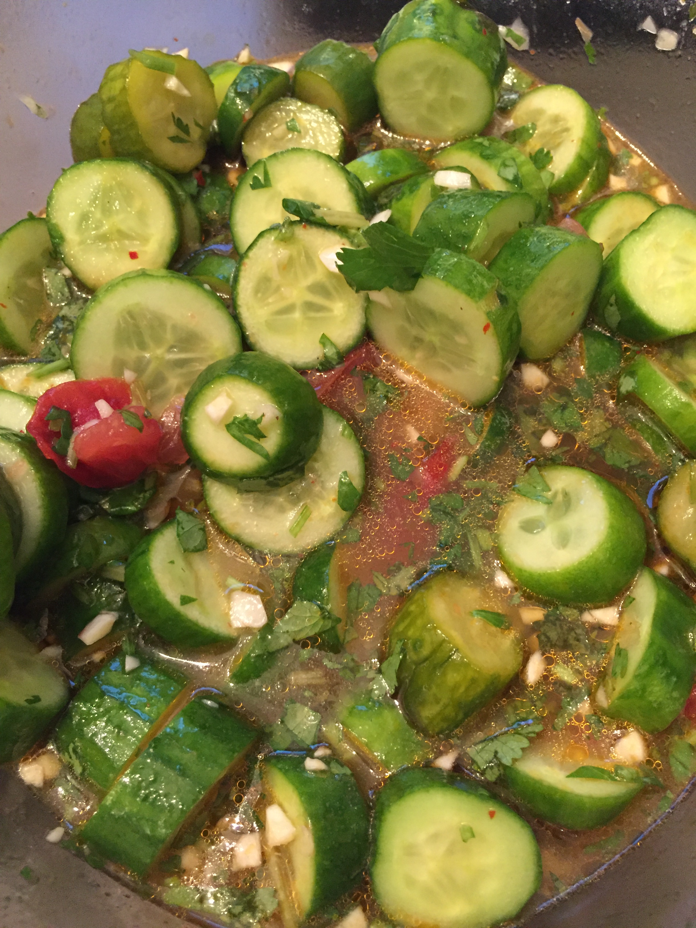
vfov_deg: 61.7
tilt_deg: -67.3
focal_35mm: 29
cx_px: 348
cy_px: 464
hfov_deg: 48.2
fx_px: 777
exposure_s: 1/24
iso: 250
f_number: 2.2
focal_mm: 4.15
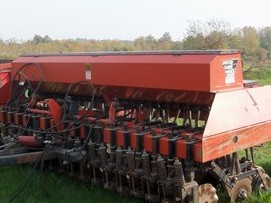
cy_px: 106
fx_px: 438
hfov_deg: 34.3
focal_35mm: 56
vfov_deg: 26.1
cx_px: 124
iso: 64
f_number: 3.9
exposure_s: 1/320
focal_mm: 5.1
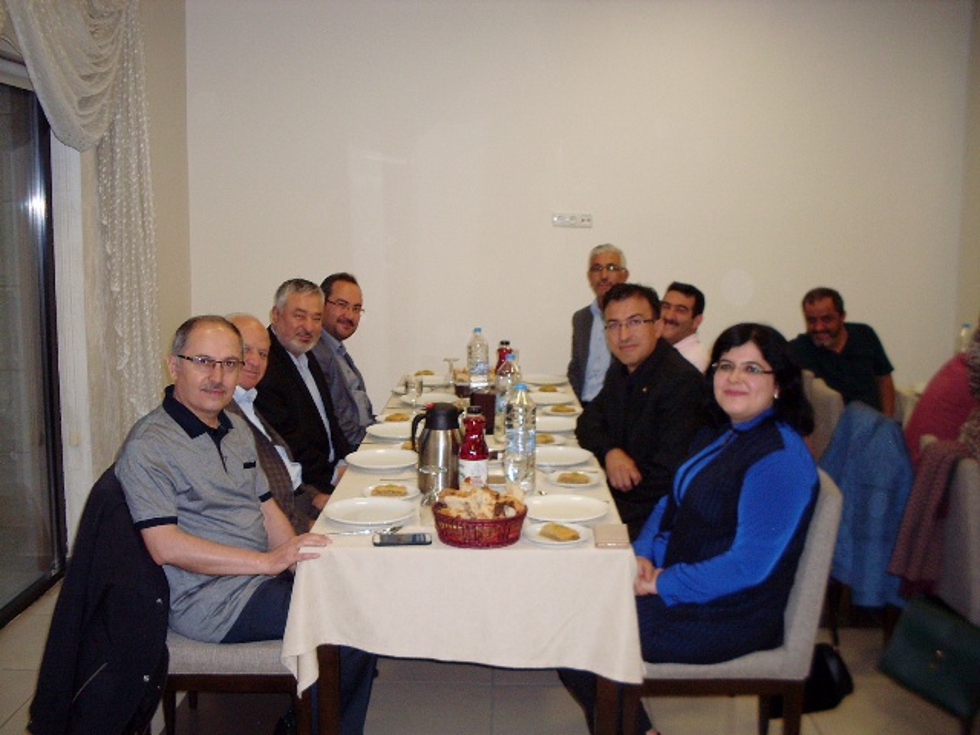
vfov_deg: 37.7
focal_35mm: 38
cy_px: 368
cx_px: 490
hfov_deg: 49.0
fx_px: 1076
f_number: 2.8
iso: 100
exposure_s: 1/45
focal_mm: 6.3
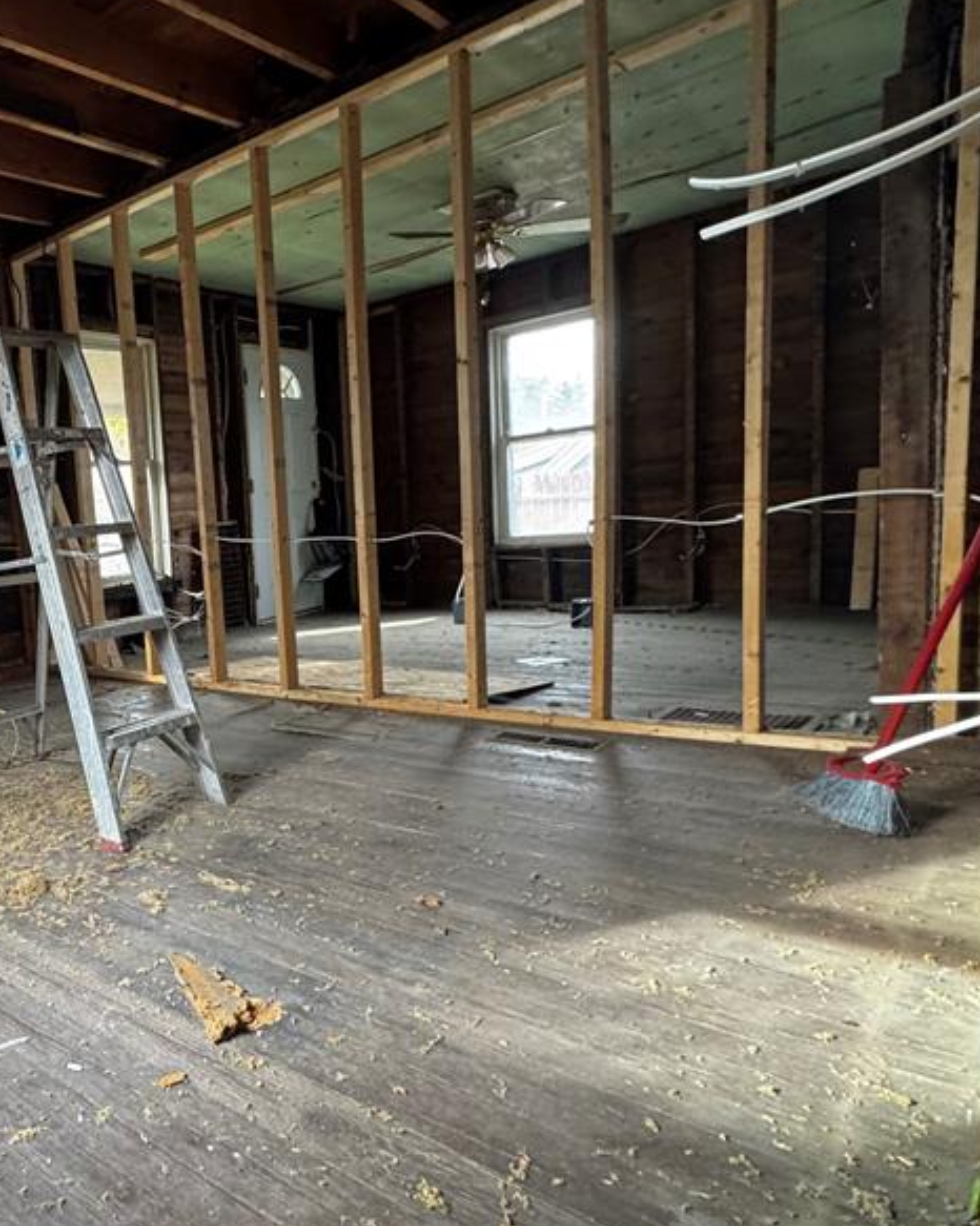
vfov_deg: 70.2
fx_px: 871
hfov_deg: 48.5
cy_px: 650
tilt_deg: -8.0
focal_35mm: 24
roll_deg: +4.2
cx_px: 2
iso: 320
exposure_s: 1/68
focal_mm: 2.22
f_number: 2.2
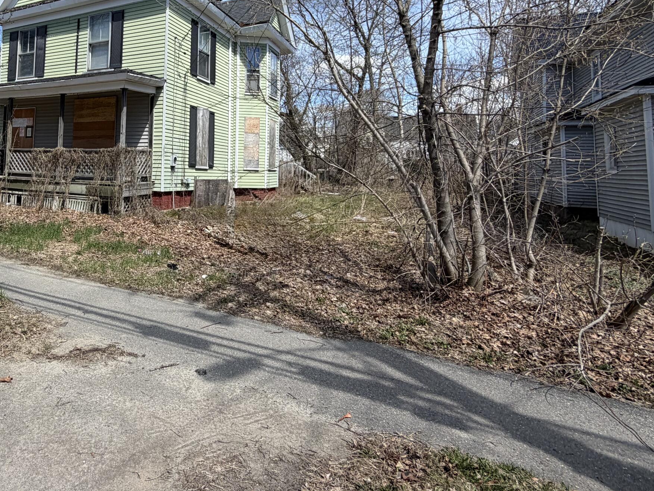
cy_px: 131
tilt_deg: +2.6
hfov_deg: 66.9
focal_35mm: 24
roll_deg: -1.0
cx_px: 160
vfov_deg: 54.5
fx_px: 453
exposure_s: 1/770
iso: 32
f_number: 2.2
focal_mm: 2.22
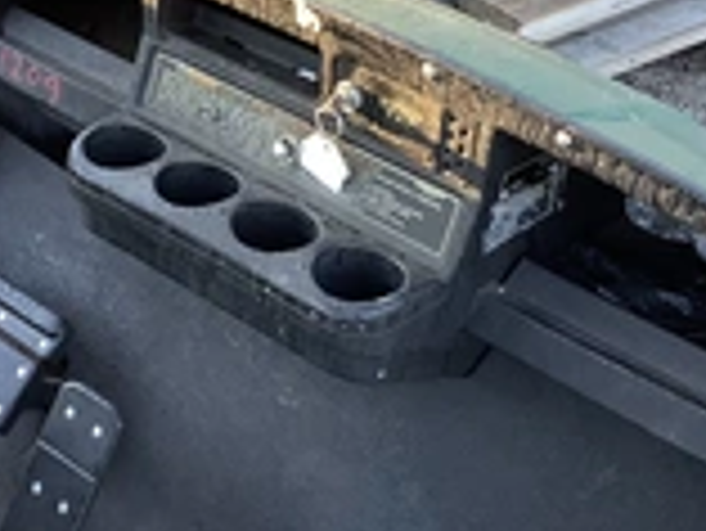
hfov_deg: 24.5
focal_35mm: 79
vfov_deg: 18.7
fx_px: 1612
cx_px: 189
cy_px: 284
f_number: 2.4
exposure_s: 1/60
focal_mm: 3.3
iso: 80
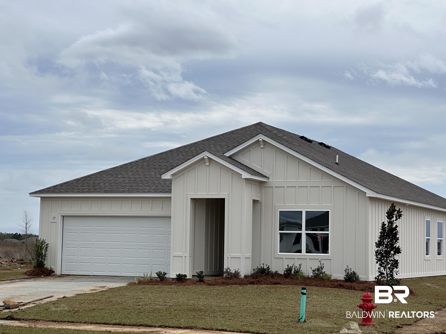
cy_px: 166
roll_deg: -1.1
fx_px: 1005
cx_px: 222
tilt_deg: +5.0
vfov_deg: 18.9
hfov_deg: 25.0
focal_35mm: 78
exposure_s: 1/1575
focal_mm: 9
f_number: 2.8
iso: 32
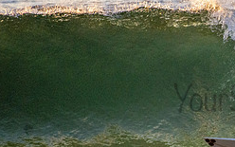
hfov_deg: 1.2
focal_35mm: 1787
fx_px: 11445
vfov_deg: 0.7
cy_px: 90
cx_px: 272
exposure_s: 1/2000
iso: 1400
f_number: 5.6
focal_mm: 500
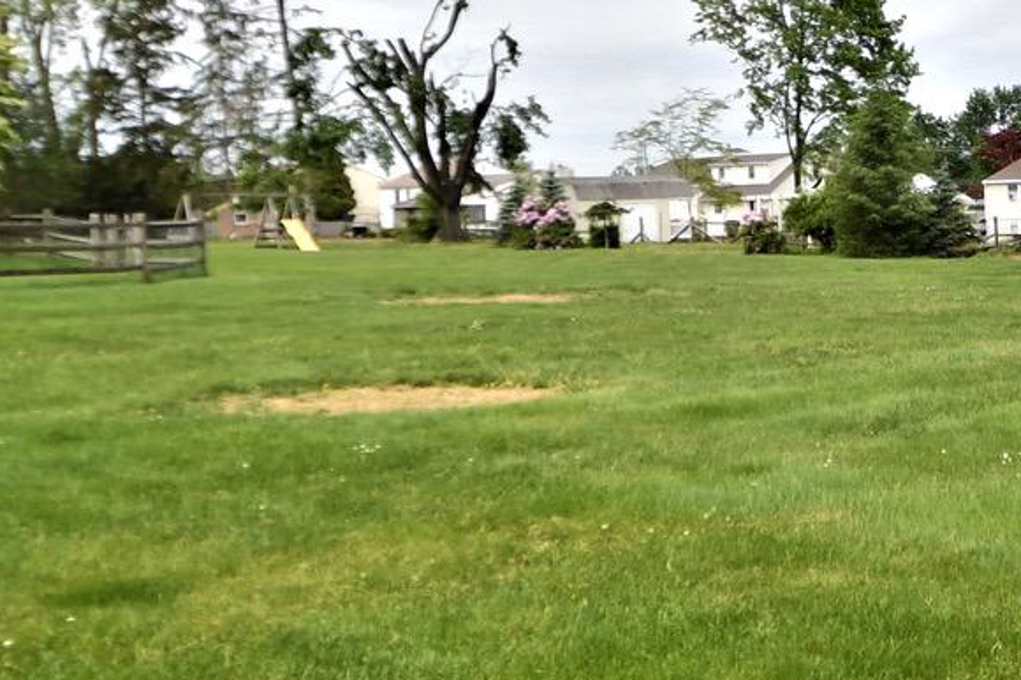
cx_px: 1063
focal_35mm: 53
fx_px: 1502
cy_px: 218
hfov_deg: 33.7
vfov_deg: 25.3
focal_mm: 10
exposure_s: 1/4000
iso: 500
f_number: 4
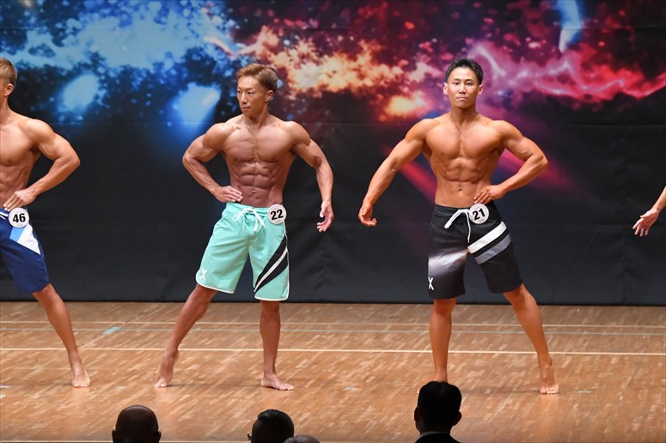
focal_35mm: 240
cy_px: 222
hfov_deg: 8.6
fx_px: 4438
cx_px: 333
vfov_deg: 5.7
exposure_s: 1/400
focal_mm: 160
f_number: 5.6
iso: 8000
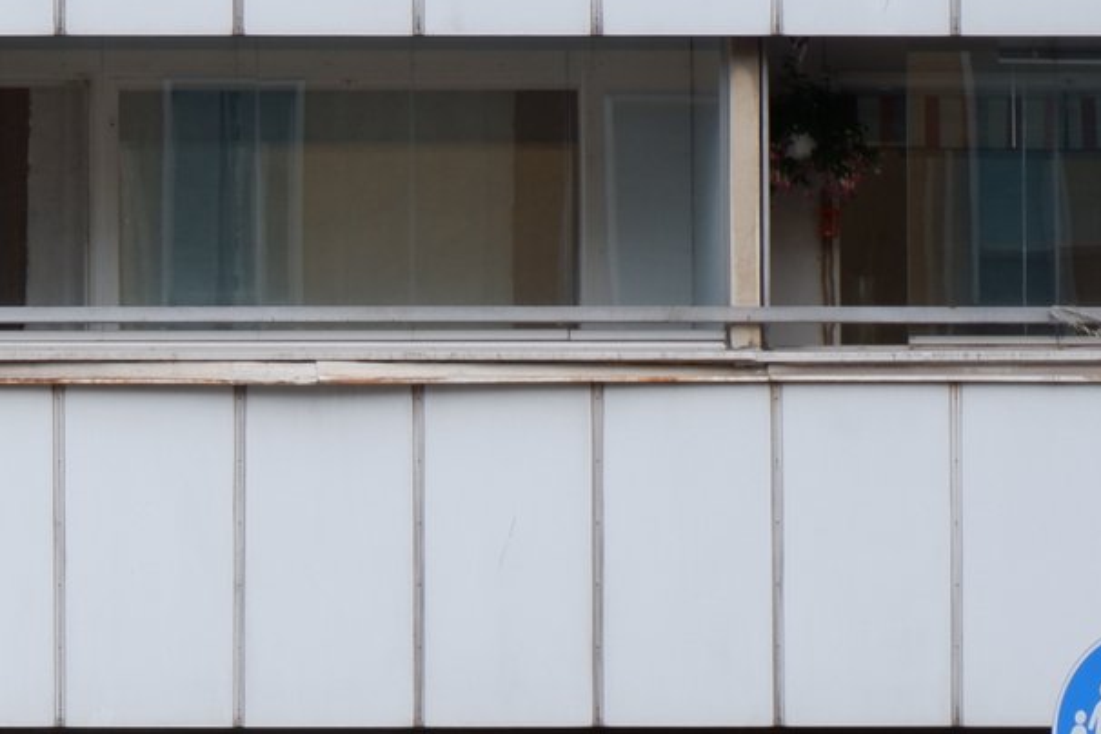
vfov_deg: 6.2
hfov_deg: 9.3
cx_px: -305
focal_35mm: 218
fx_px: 6667
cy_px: 1163
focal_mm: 44.5
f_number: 10
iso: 250
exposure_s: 1/125
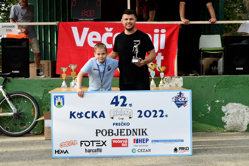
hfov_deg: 37.9
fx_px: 363
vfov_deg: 25.8
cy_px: 83
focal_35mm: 52
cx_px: 124
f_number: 7.1
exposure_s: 1/100
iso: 200
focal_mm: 35
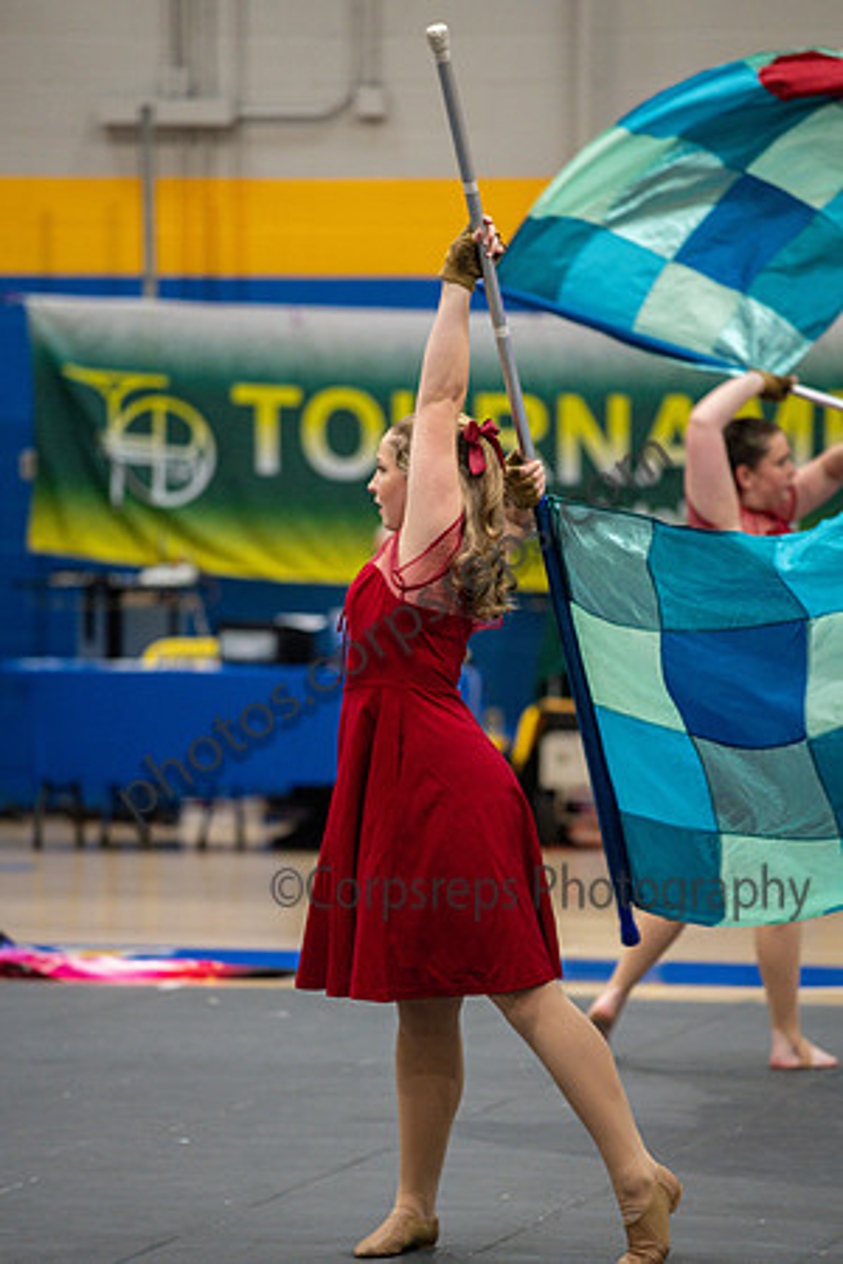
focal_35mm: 185
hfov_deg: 7.4
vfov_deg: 11.1
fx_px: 6498
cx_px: 422
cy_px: 632
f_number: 4
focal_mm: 185
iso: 6400
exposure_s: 1/500
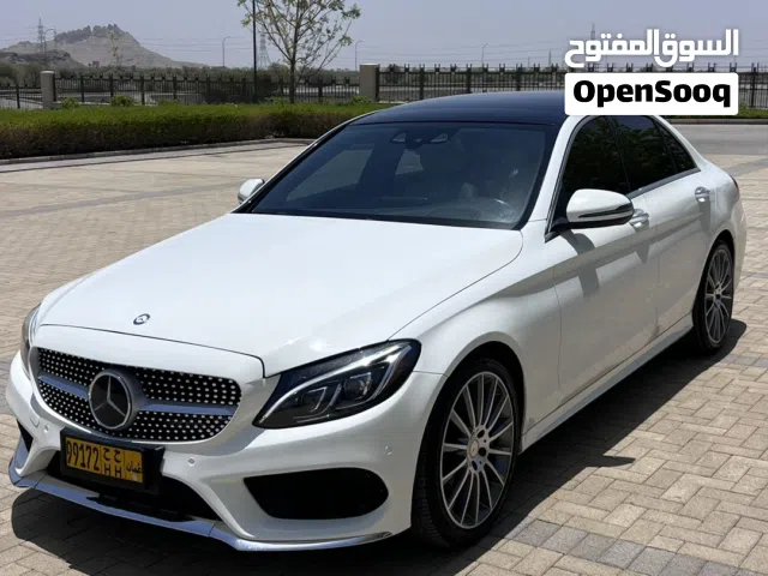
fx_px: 577
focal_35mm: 26
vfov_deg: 53.1
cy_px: 288
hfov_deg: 67.3
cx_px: 384
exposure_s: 1/10309
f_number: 1.5
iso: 50
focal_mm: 5.7
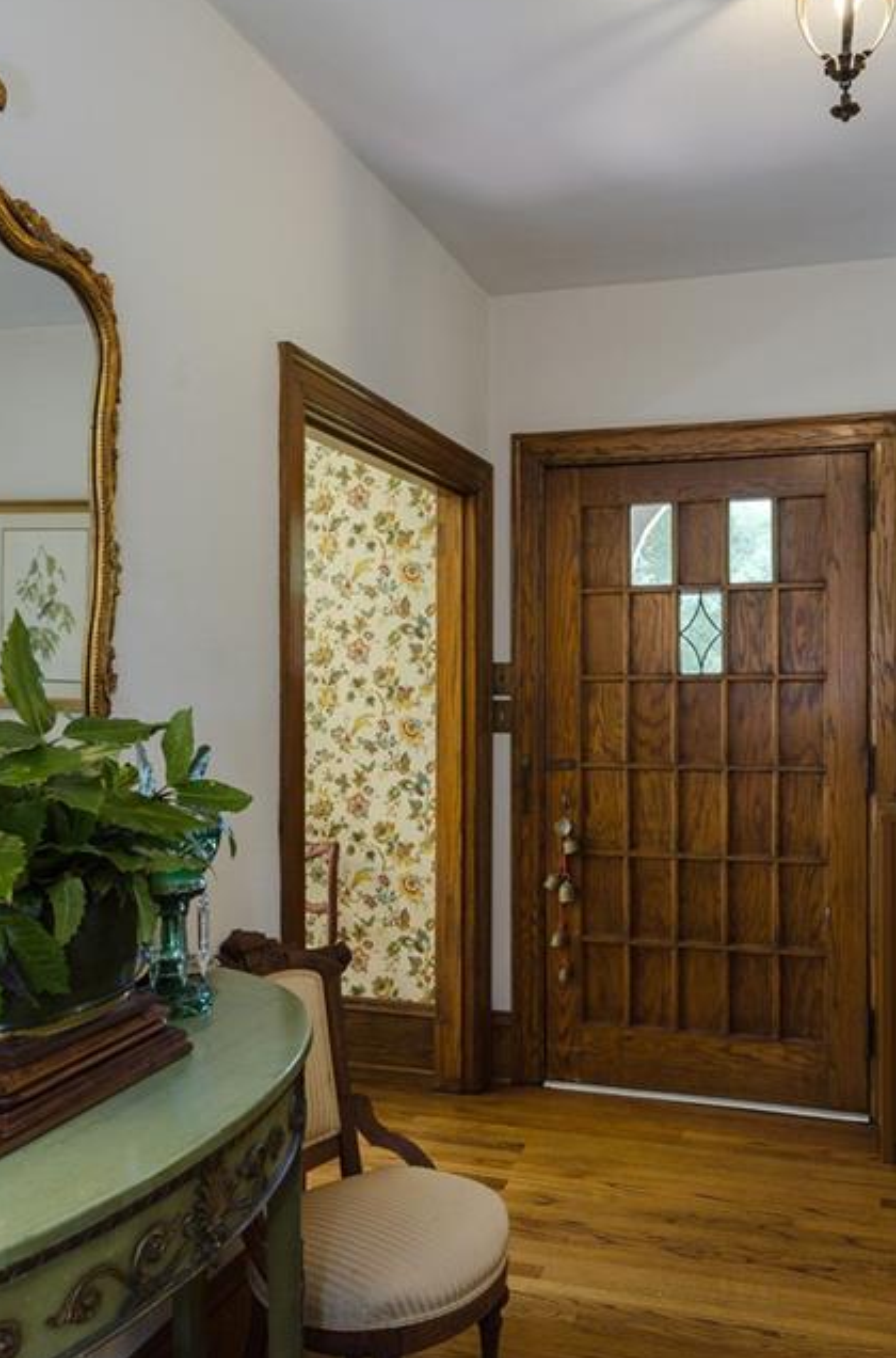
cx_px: 521
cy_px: 720
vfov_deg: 63.8
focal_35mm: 29
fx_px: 1090
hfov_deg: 44.5
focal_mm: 16
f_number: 7.1
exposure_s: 1/15
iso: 250
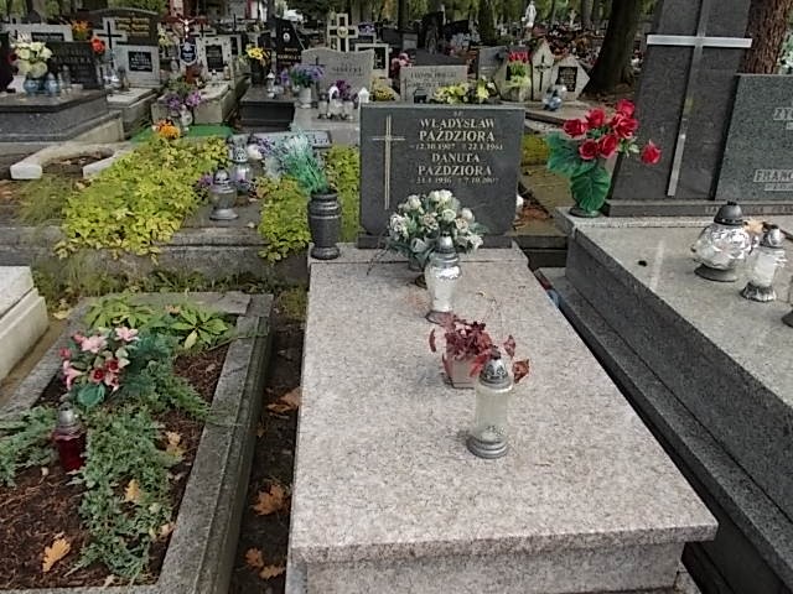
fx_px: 641
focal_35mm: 28
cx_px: 396
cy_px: 297
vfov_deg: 49.7
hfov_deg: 63.4
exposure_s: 1/250
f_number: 2.7
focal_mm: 4
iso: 80
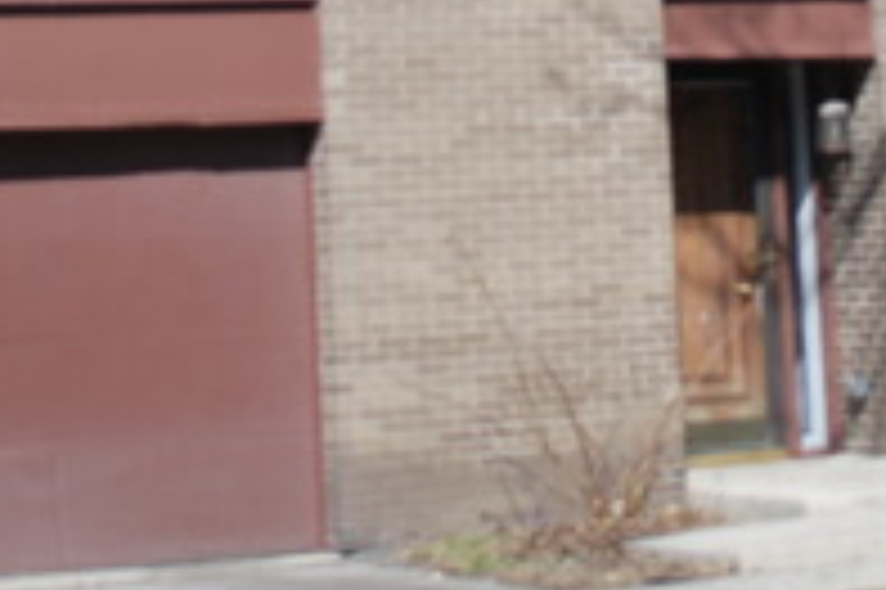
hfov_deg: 14.9
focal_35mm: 137
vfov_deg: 9.7
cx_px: 657
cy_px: -306
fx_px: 3369
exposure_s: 1/640
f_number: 4.5
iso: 100
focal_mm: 28
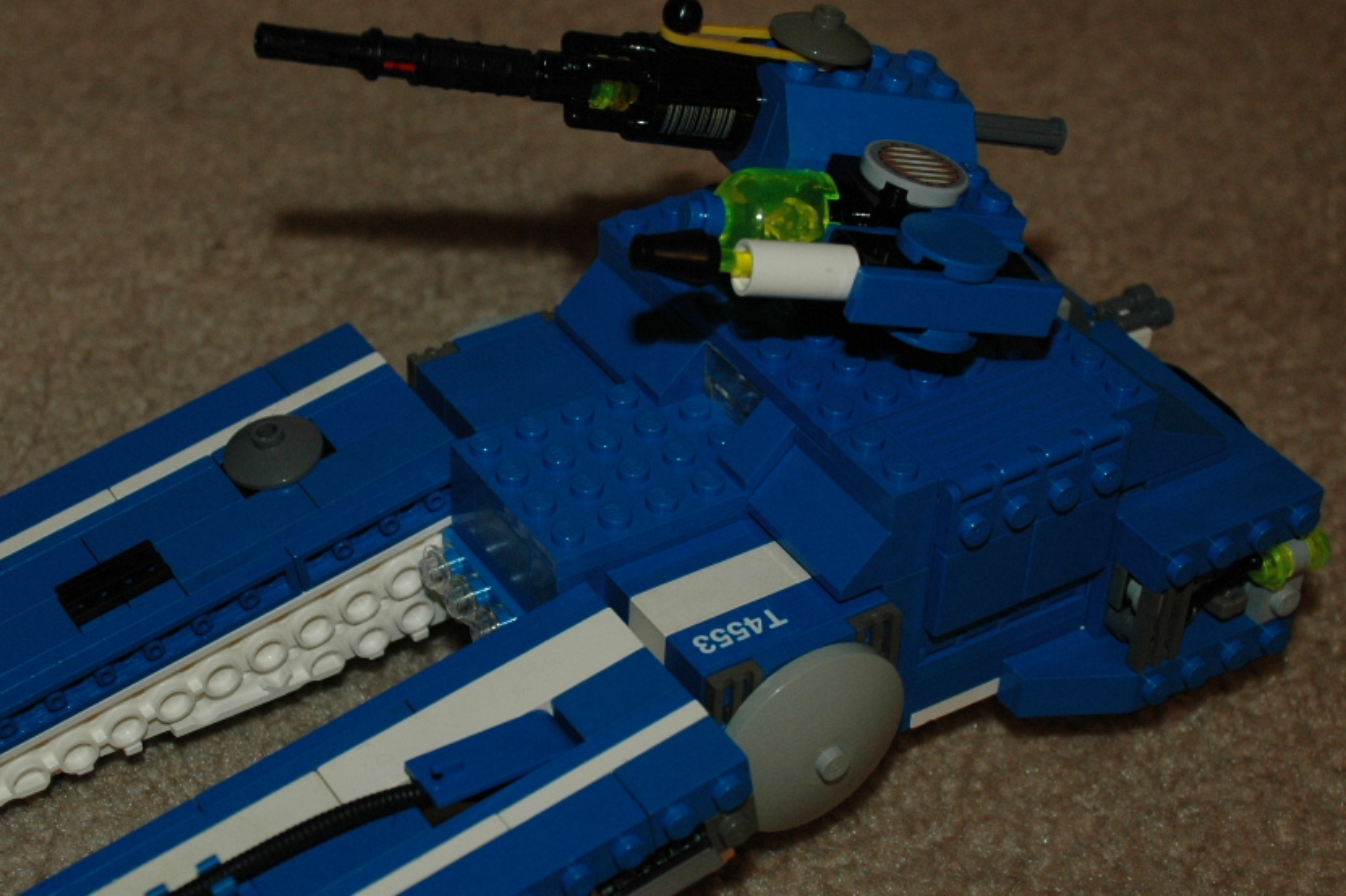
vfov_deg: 17.9
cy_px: 530
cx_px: 609
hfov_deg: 26.7
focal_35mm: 76
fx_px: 2840
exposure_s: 1/60
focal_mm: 28
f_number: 4
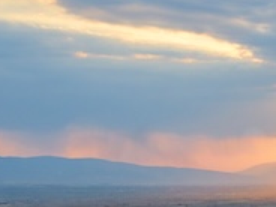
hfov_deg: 14.1
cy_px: 239
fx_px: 917
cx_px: 573
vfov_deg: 12.6
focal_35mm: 115
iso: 100
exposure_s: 1/100
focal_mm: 22
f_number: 10
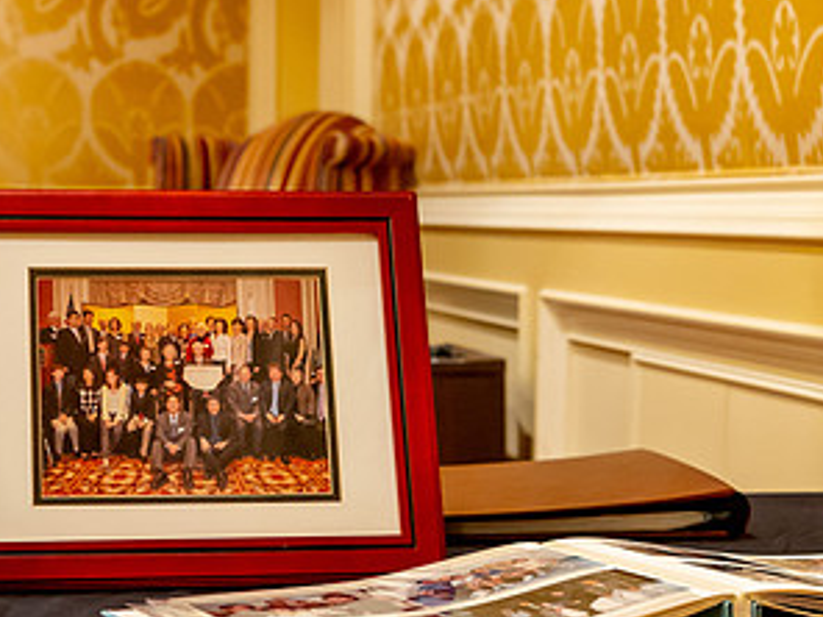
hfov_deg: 23.0
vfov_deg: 17.5
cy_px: 377
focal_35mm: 84
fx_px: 1997
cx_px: 180
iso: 4000
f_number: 4
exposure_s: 1/125
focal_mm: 40
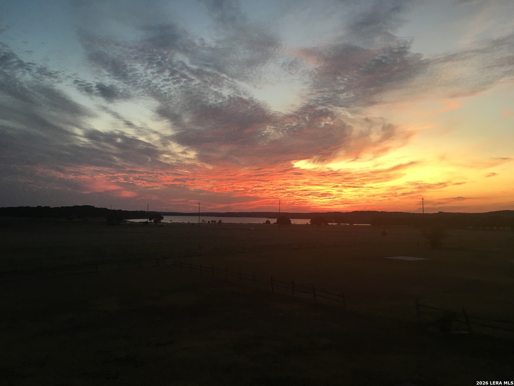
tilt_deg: +5.1
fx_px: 431
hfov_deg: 61.7
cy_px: 193
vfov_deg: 48.2
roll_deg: +0.2
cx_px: 257
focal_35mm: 29
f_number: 2.2
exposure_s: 1/30
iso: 40
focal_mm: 4.15
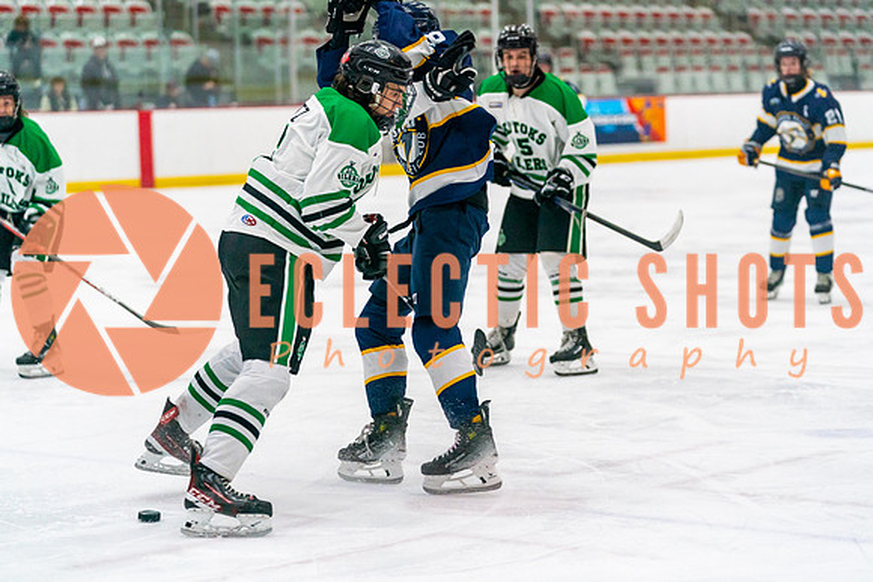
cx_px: 455
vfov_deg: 11.9
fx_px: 2790
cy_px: 292
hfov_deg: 17.8
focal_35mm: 115
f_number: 2.8
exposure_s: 1/1600
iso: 4000
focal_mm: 107
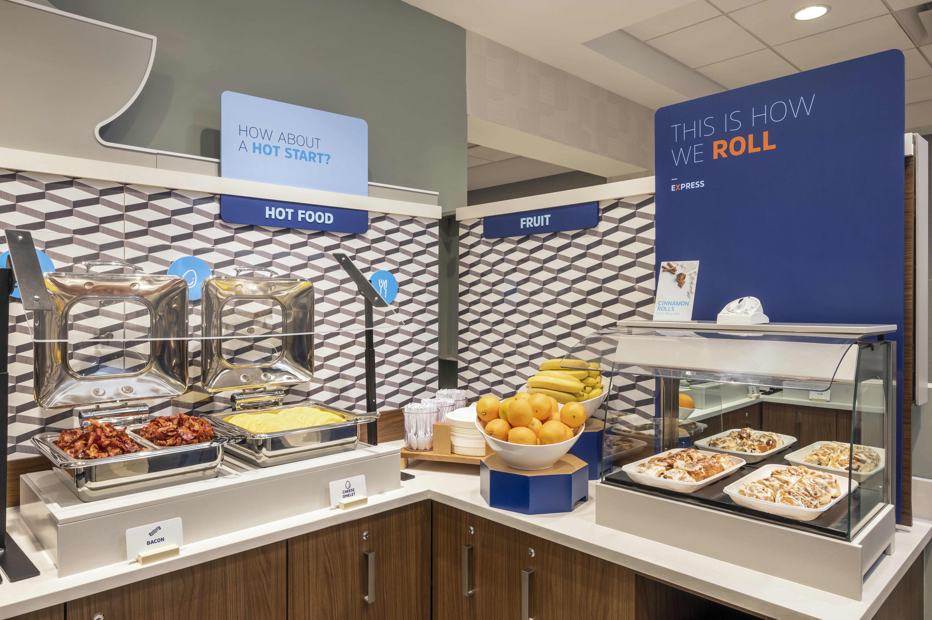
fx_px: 595
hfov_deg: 76.1
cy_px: 310
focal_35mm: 23
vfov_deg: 55.0
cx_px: 466
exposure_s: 1/2.5
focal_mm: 23
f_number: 11
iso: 100
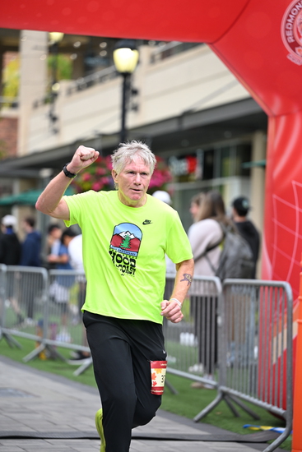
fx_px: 1572
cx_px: 151
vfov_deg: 16.4
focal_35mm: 125
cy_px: 226
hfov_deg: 11.0
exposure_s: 1/1600
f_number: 2.8
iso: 640
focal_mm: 125
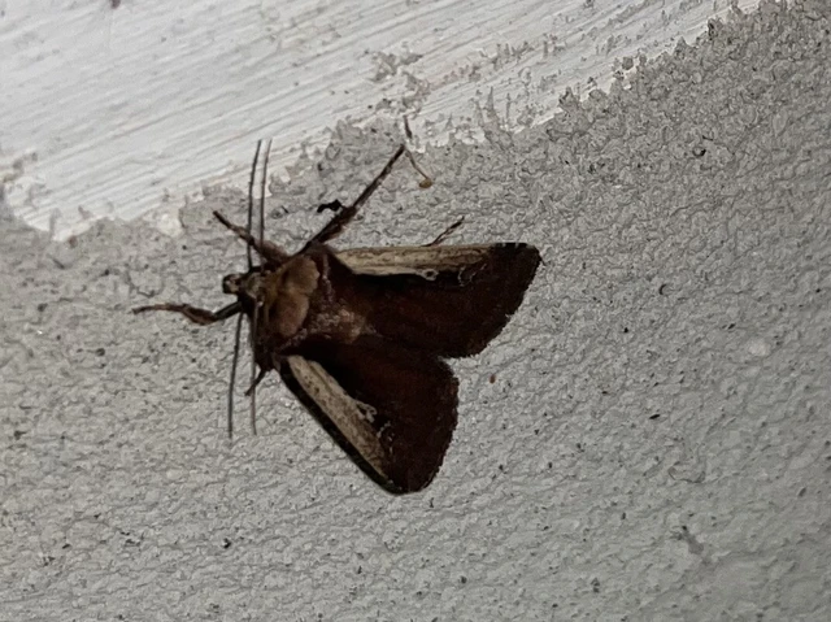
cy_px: 311
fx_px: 624
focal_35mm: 26
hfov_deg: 67.3
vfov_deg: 53.0
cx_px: 416
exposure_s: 1/1923
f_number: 1.6
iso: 32
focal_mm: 5.1
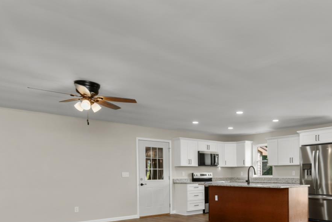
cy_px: 171
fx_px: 267
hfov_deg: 61.3
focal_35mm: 29
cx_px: 234
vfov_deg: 43.3
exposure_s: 1/25
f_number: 5.6
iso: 320
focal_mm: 17
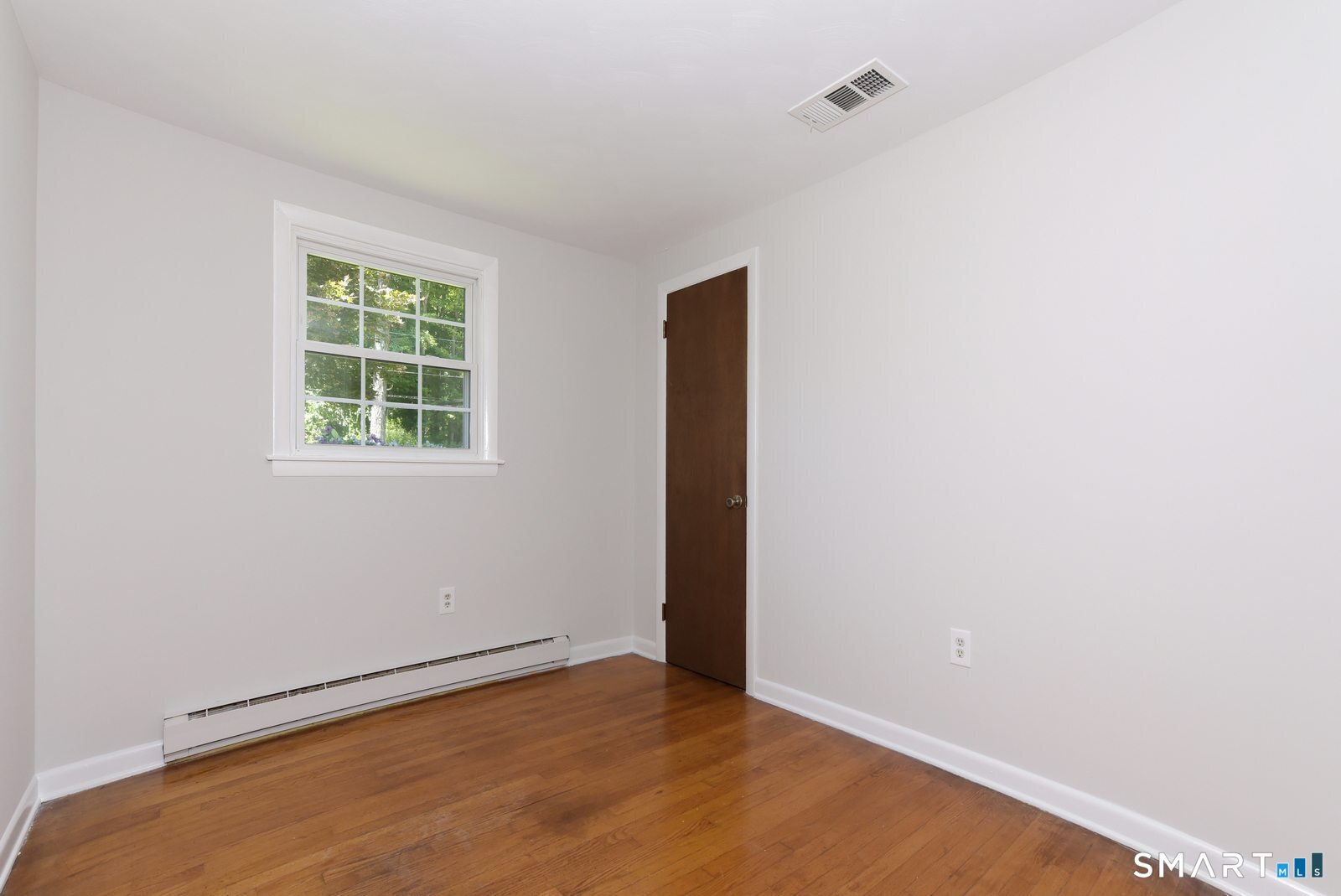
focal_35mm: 14
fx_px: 522
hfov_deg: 104.2
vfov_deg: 81.3
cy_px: 448
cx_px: 670
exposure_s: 1/125
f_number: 8
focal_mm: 14
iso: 400
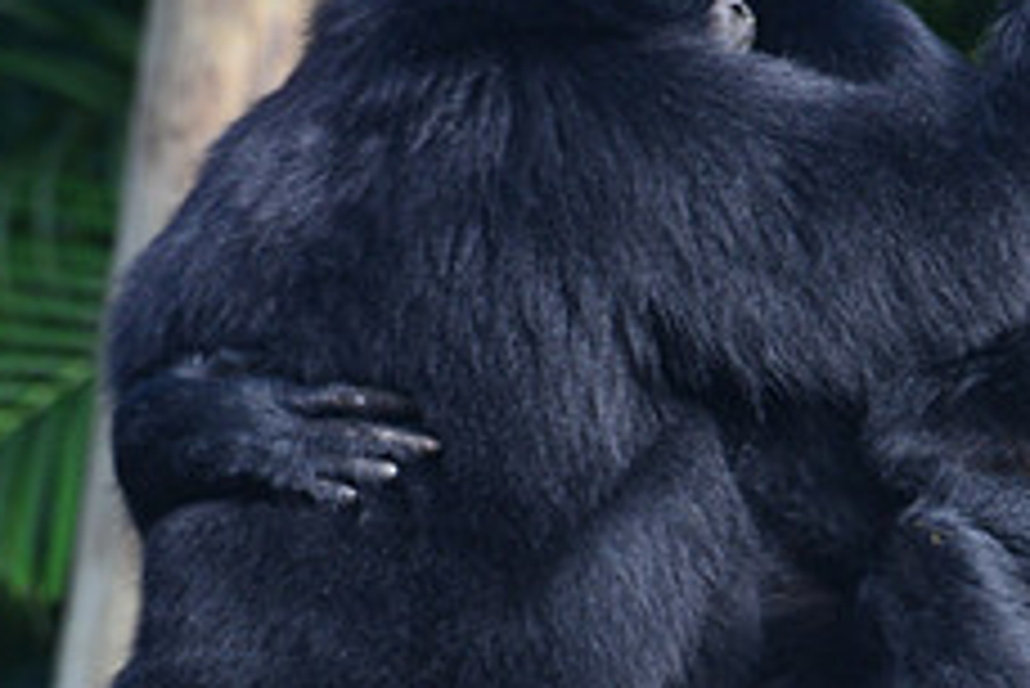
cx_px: 805
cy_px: 483
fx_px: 26825
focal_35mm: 937
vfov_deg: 1.5
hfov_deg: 2.2
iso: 800
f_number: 8
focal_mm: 370
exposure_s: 1/20
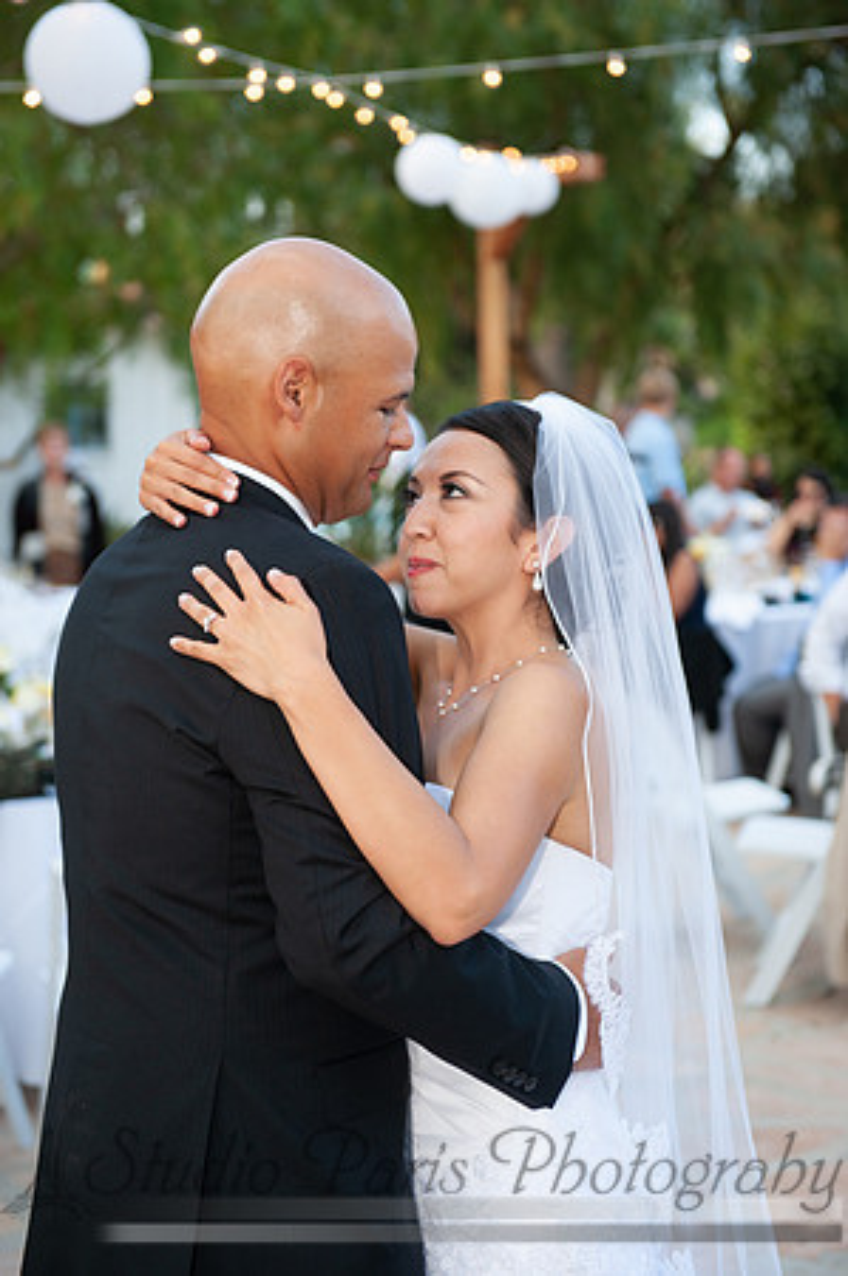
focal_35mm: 66
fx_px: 2337
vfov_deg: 30.5
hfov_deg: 20.6
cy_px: 638
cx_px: 424
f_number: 3.5
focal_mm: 66
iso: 640
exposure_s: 1/500
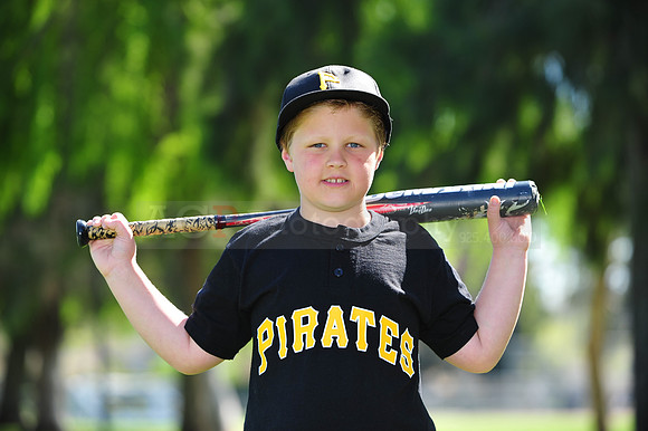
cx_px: 324
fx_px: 2429
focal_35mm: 135
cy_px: 216
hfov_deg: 15.2
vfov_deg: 10.1
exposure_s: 1/400
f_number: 4.5
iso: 200
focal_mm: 135
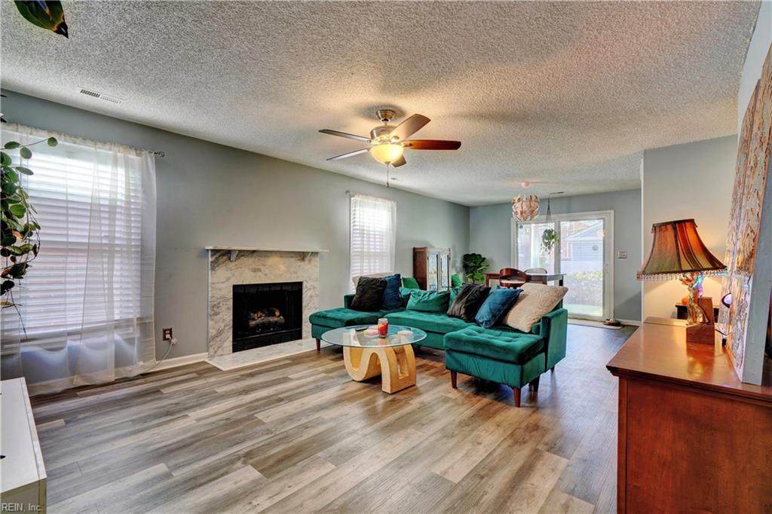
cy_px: 257
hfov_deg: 96.8
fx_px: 343
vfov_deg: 73.7
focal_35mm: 16
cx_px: 386
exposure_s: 1/10
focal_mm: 16
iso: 500
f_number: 9
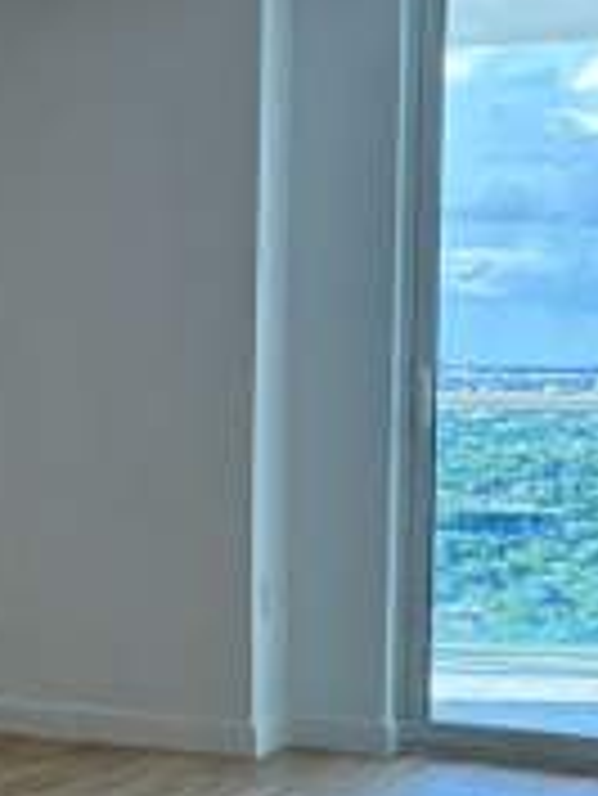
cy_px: 463
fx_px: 2163
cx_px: -391
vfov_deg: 20.8
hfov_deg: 14.3
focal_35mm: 94
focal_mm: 5.96
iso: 64
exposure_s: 1/240
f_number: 1.6
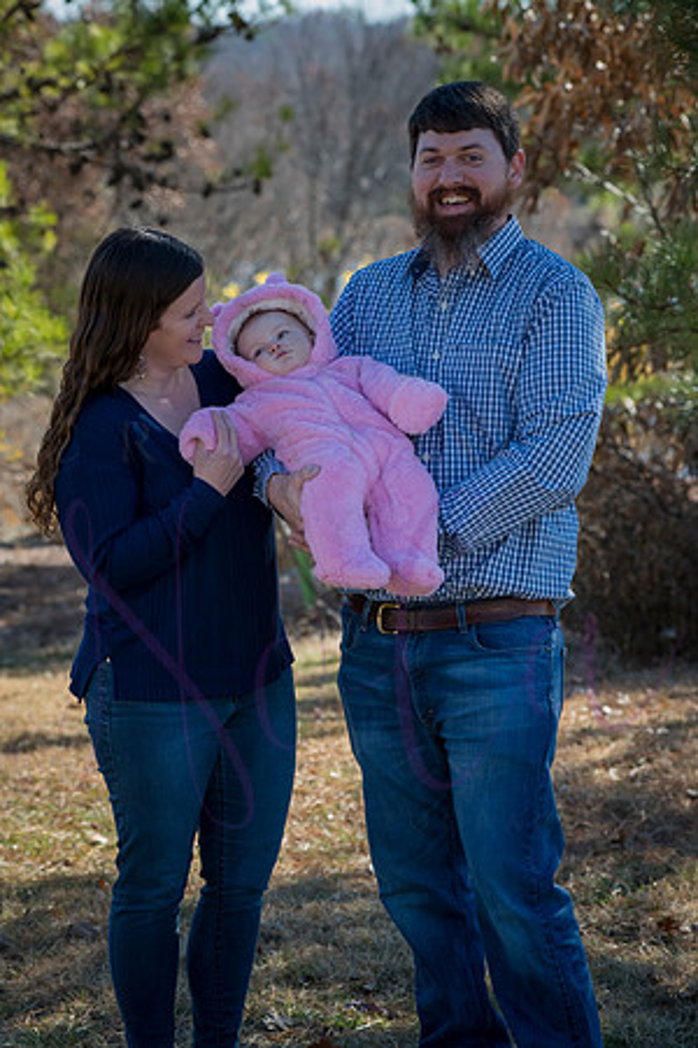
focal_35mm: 105
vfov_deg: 19.5
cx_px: 349
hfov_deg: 13.0
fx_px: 3054
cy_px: 524
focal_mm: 105
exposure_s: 1/500
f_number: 6.3
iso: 400
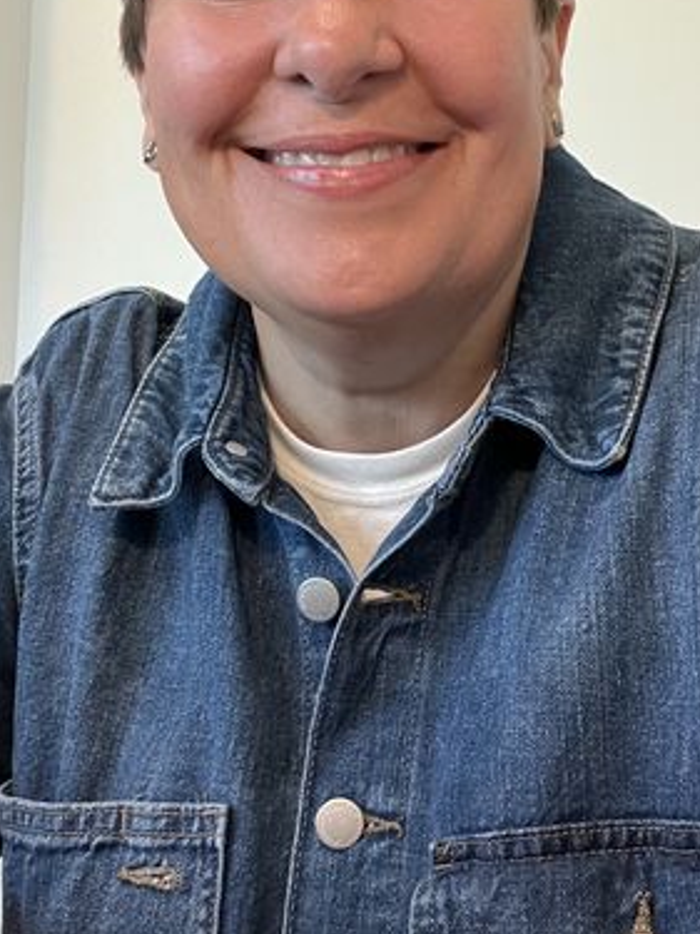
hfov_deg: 26.0
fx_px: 1511
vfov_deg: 34.1
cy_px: 316
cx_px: 412
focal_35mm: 56
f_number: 2.2
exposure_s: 1/60
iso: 250
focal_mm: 2.71
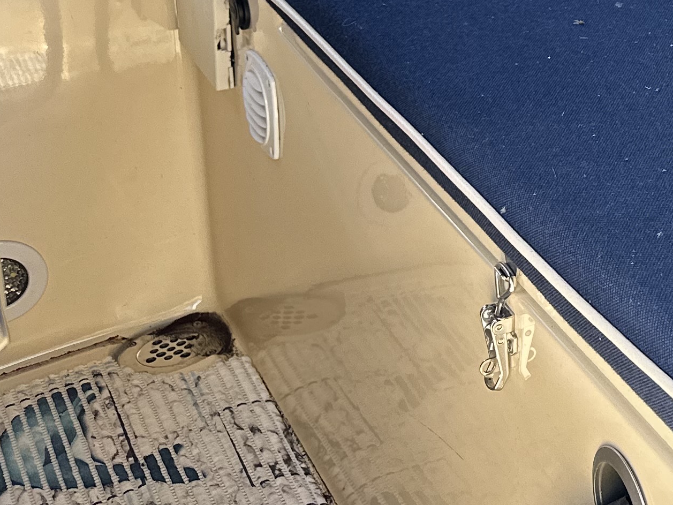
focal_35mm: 77
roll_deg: +1.2
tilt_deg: -22.1
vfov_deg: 18.1
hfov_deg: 21.0
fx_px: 1497
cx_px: 1039
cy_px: -122
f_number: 1.78
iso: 64
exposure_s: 1/228
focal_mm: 6.86
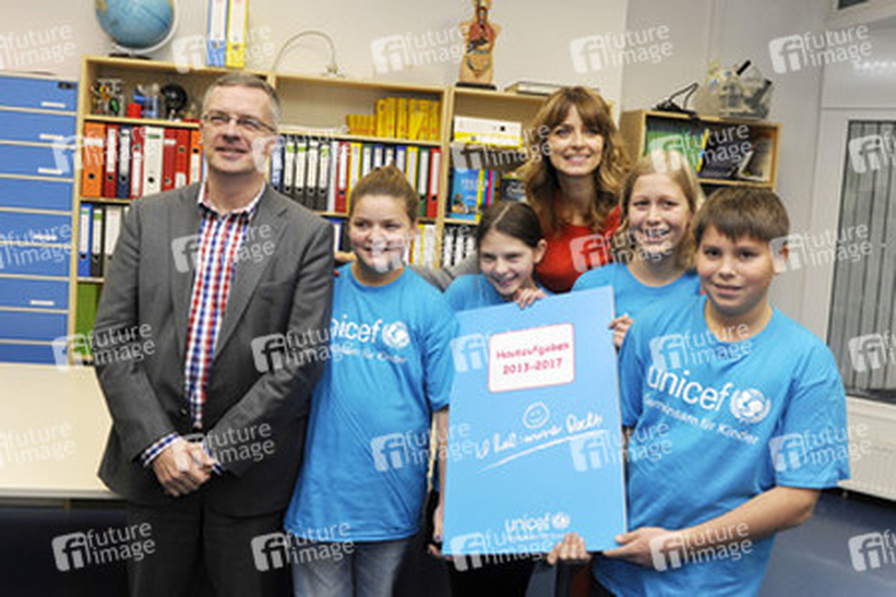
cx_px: 448
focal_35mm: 27
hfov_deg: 67.4
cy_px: 298
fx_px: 672
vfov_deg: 47.9
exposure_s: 1/125
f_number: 5.6
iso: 1000
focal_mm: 27
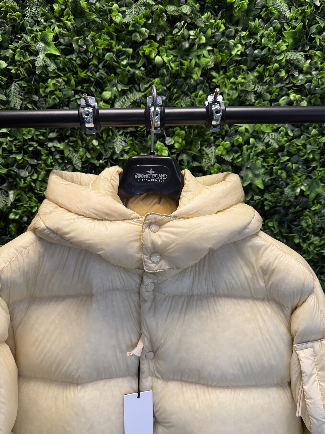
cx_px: 162
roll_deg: +1.2
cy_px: 217
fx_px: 300
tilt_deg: -7.9
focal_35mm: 24
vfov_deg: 71.6
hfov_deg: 56.8
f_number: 1.78
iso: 125
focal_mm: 6.76
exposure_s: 1/50
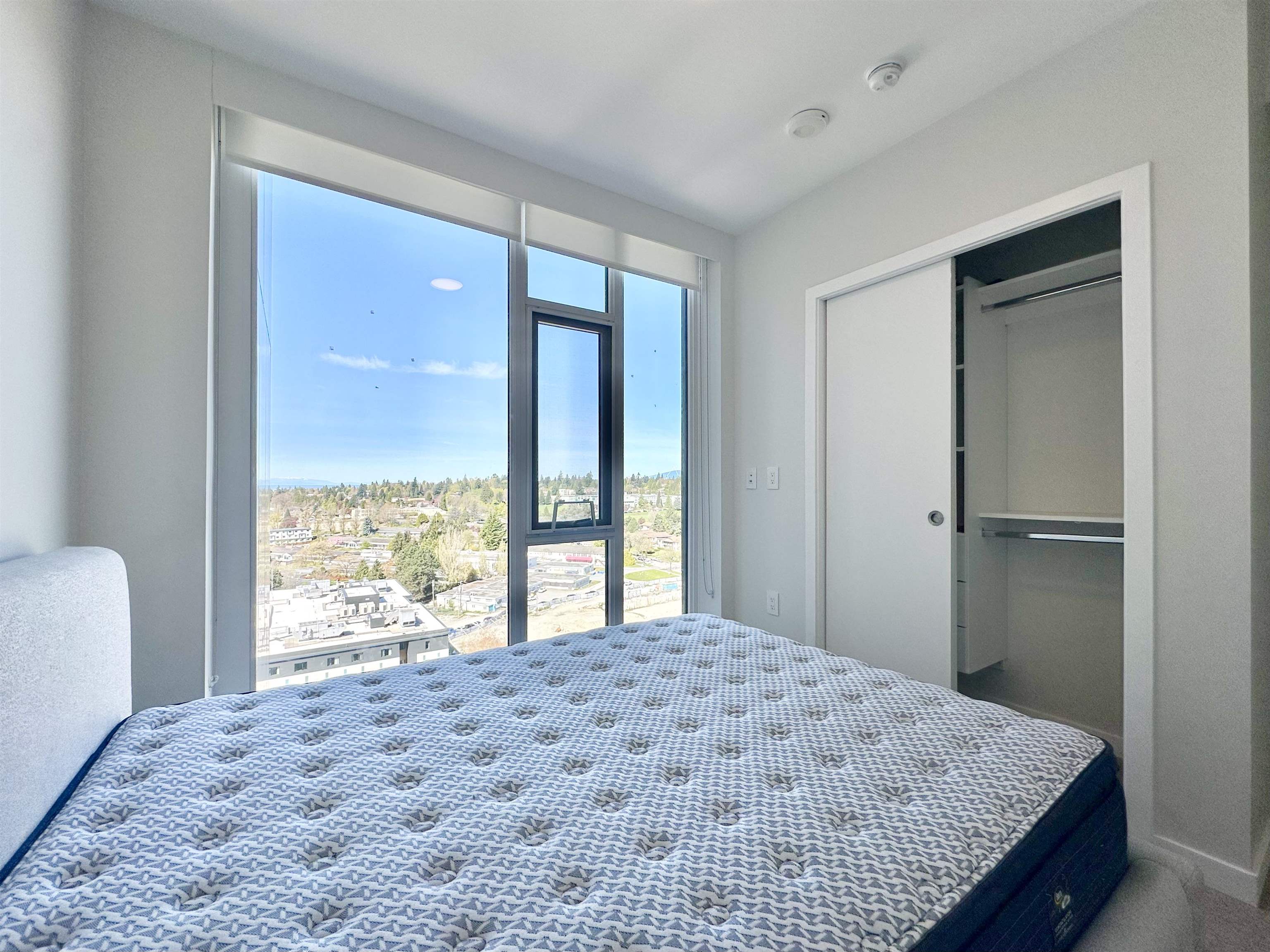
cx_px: 635
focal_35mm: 14
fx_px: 514
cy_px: 476
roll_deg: -0.1
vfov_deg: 85.7
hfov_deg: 102.1
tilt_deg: +0.8
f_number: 2.2
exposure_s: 1/1006
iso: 50
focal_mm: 2.22
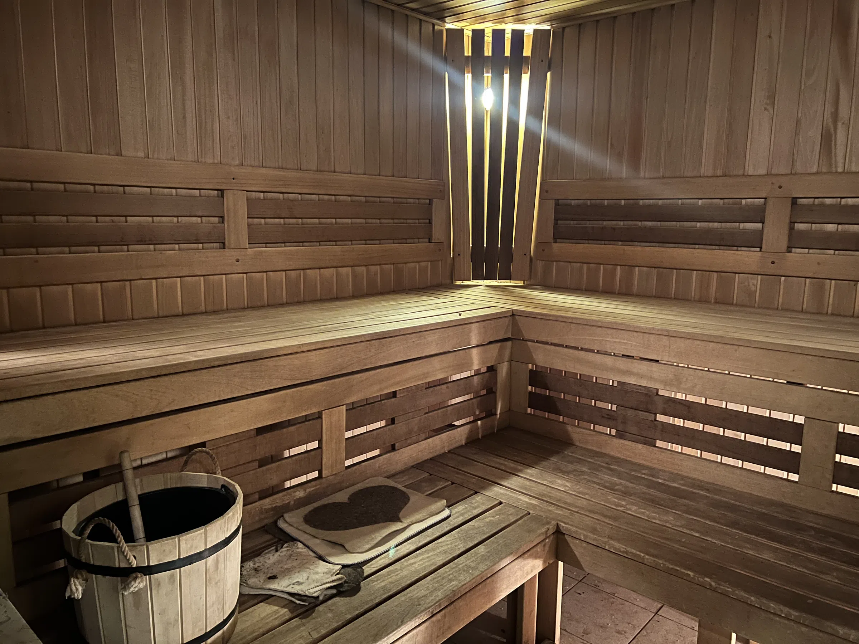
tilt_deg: -9.1
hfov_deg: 67.3
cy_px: 322
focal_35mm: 26
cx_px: 430
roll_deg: -0.4
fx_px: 645
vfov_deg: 53.1
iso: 640
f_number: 1.5
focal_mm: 5.7
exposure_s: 1/10
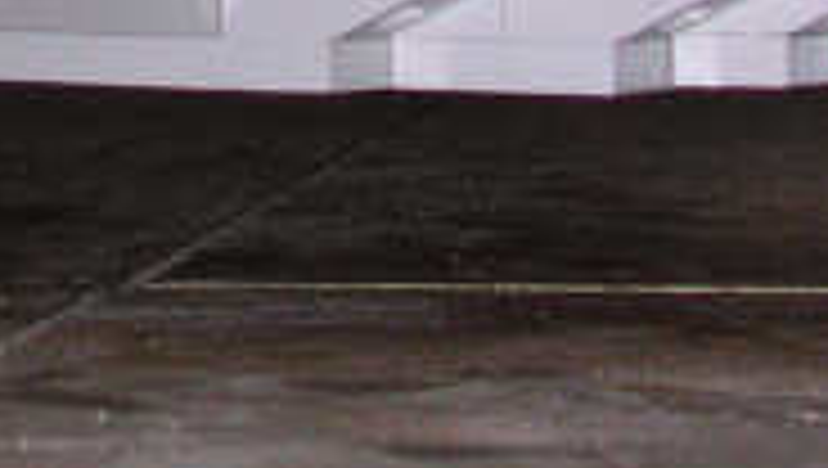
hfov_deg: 9.3
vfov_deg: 5.3
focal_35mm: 224
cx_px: -477
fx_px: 4924
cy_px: -544
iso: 100
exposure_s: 1/60
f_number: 4.5
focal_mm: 5.6
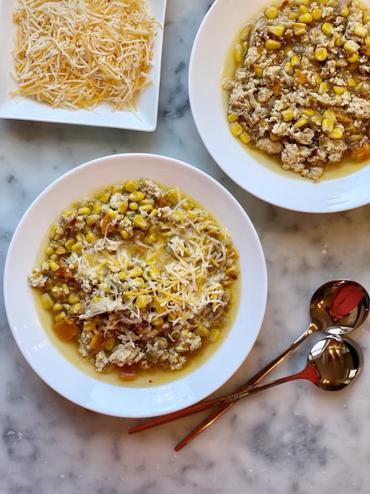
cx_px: 185
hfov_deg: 28.0
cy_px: 247
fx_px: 741
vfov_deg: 36.8
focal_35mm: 52
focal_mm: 6
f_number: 2
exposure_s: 1/120
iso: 100
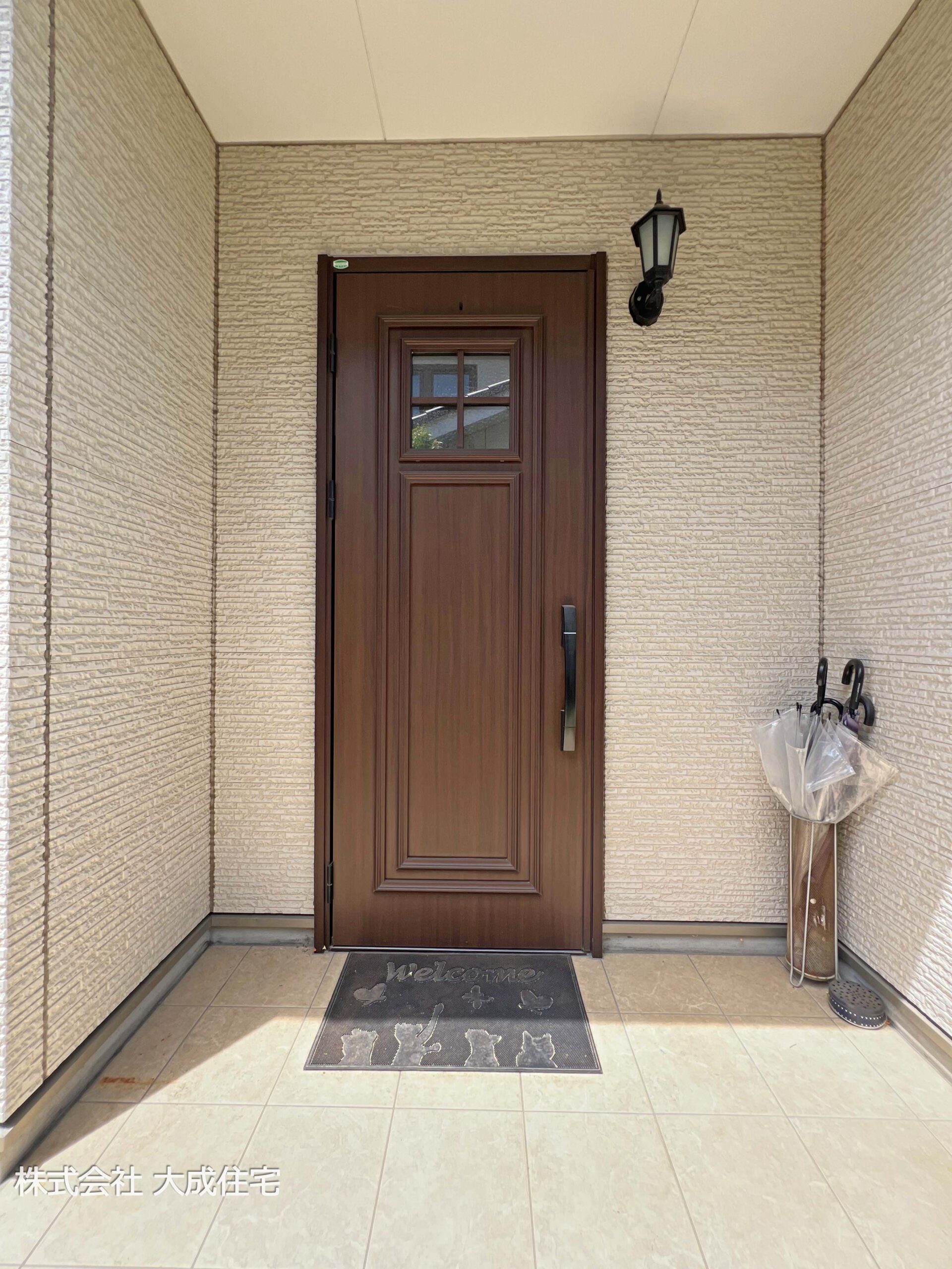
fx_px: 477
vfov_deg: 106.2
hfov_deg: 89.9
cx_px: 476
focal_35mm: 13
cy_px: 634
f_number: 1.8
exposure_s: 1/230
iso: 32
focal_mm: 1.57
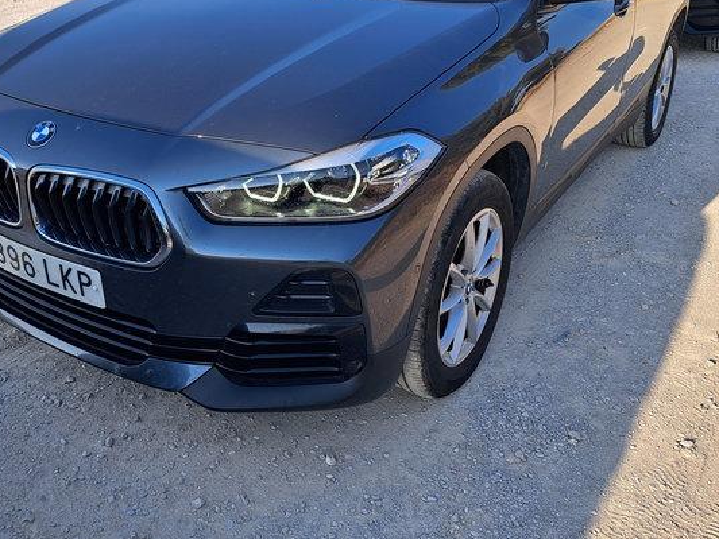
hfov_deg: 50.5
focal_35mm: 36
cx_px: 247
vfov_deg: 38.7
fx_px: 748
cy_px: 136
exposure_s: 1/640
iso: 50
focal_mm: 5.23
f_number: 1.8
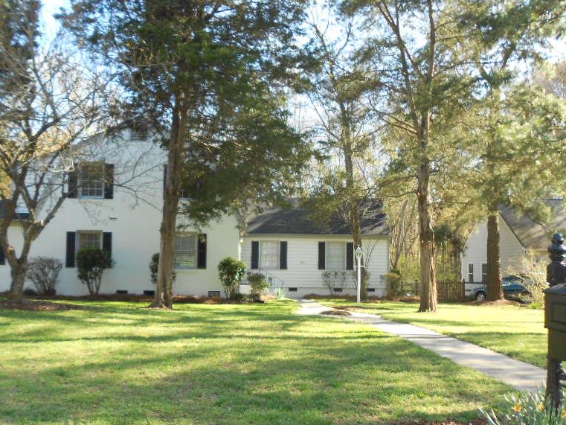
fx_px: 572
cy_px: 223
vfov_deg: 40.7
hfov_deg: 52.6
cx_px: 273
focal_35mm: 35
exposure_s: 1/100
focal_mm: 4.6
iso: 80
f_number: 3.2
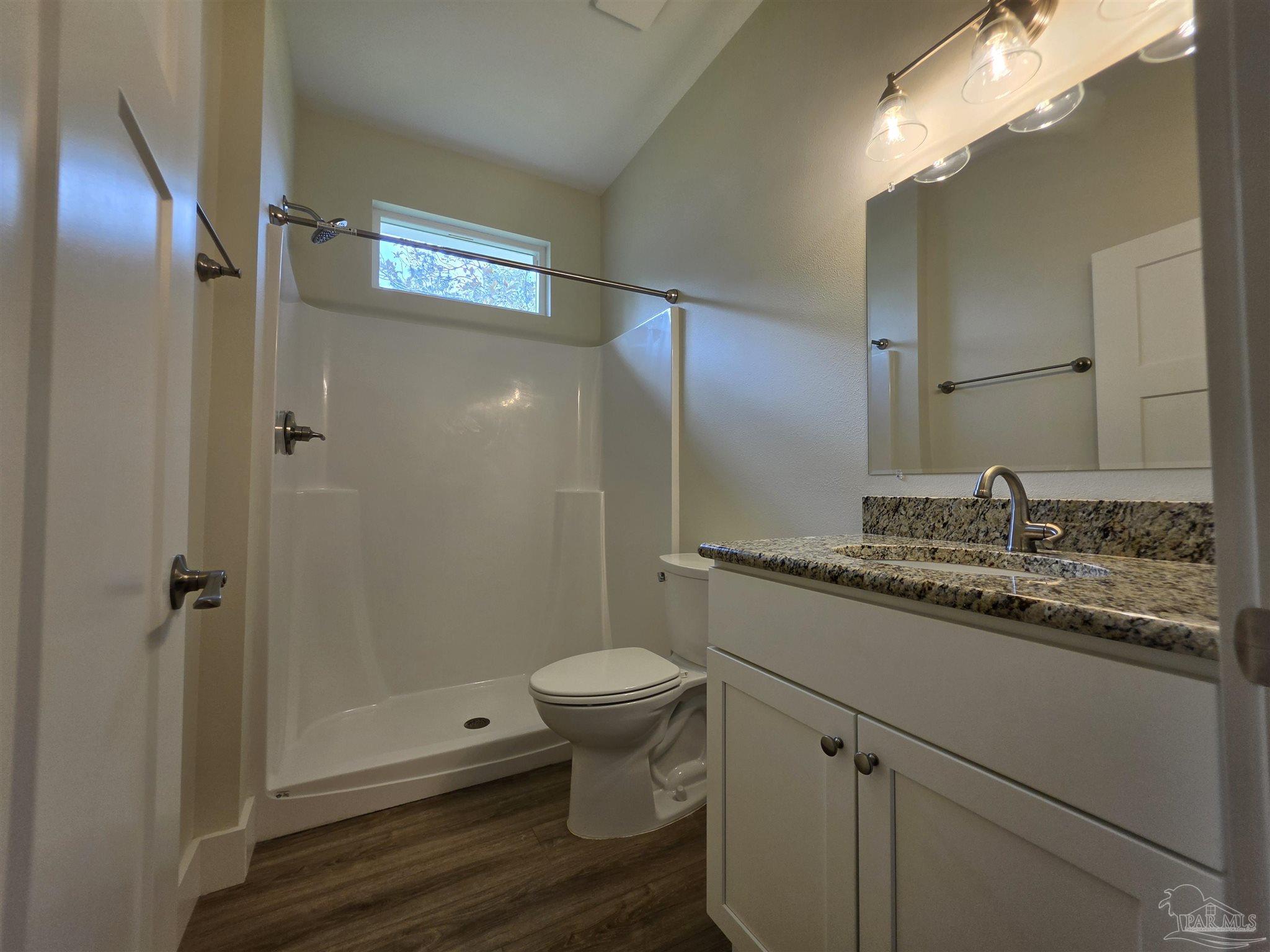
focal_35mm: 13
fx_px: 477
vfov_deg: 89.9
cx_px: 635
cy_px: 476
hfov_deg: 106.2
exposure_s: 1/120
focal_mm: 2.2
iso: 50
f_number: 1.9
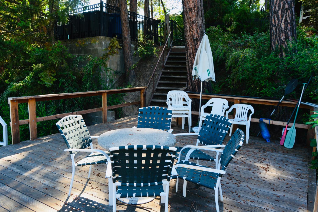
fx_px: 238
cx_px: 159
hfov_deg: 67.4
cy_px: 106
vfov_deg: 47.9
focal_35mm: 27
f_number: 8
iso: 400
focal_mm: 18
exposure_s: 1/80
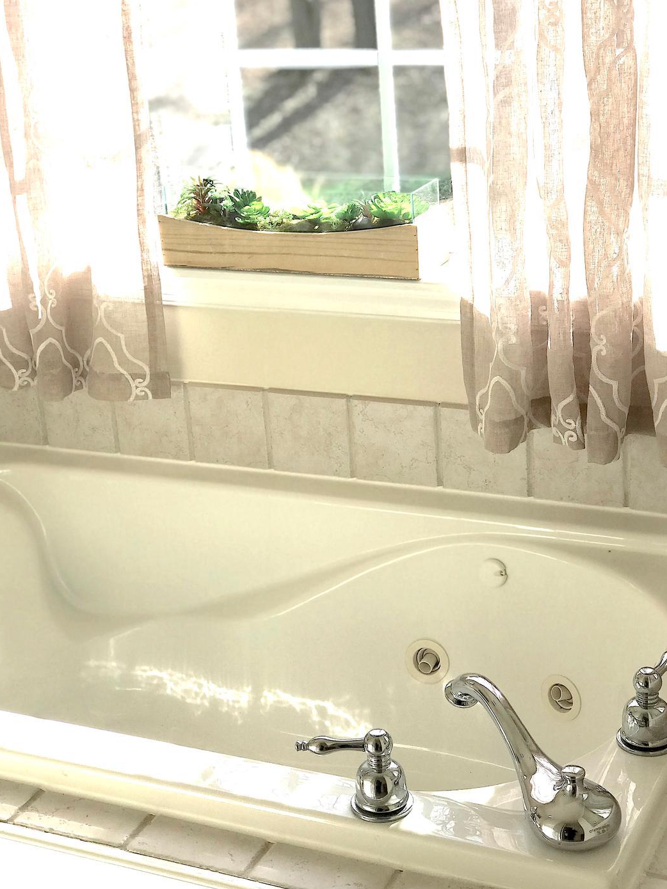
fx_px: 1619
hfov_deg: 23.3
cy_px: 466
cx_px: 331
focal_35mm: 63
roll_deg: +4.7
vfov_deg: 30.7
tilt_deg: -21.2
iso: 20
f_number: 2.8
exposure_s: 1/357
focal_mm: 6.6
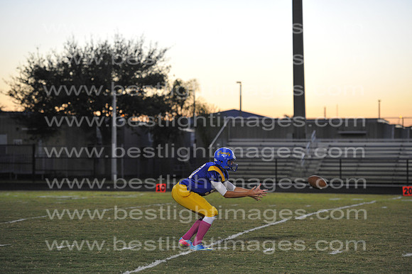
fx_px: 1487
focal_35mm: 130
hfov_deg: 15.8
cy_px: 137
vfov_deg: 10.5
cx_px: 206
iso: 3200
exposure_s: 1/800
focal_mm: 130
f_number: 3.2
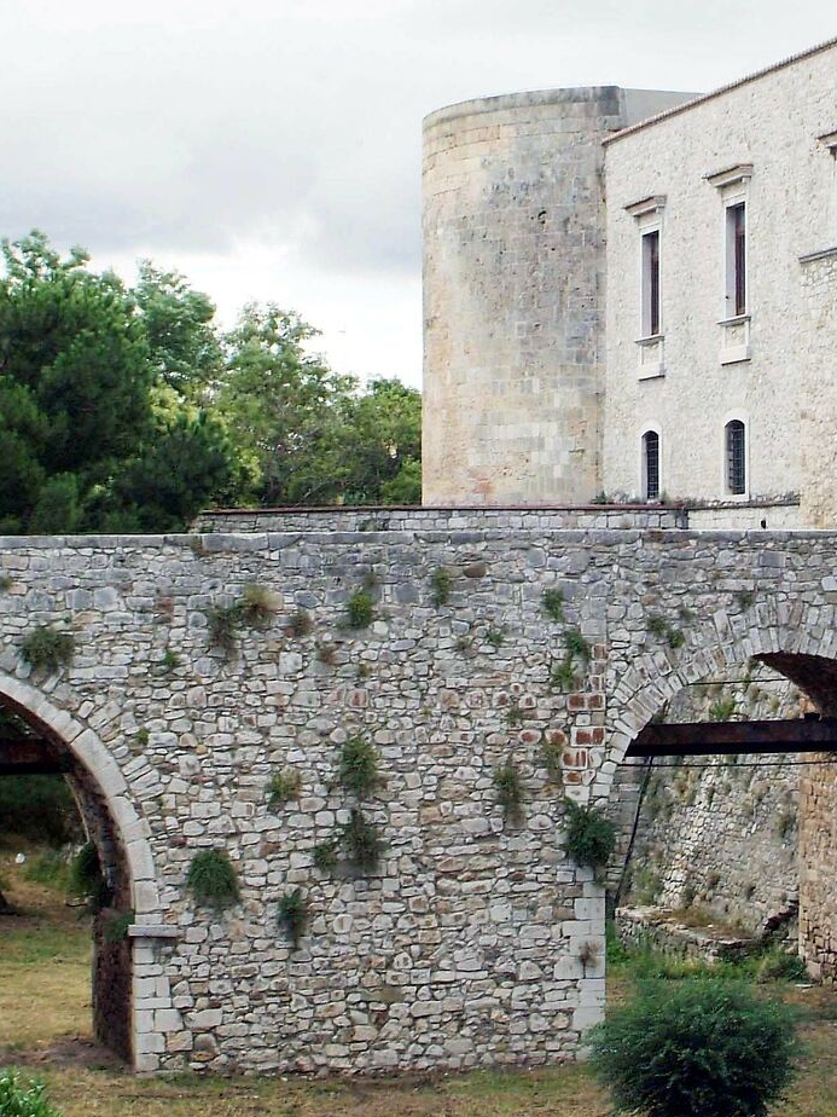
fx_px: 2902
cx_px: 751
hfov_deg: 16.2
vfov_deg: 21.8
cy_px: 585
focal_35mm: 90
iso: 160
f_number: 8
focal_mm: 24
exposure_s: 1/125
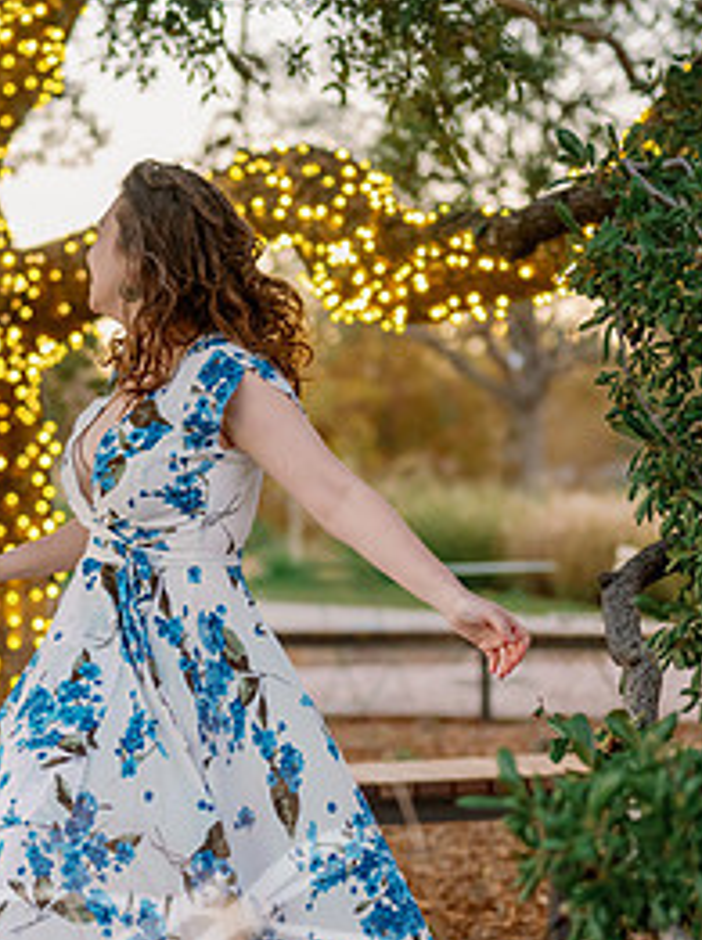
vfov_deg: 18.4
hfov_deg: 13.7
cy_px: 625
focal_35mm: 107
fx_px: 2900
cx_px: 158
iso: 640
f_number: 1.8
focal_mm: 50
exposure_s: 1/400
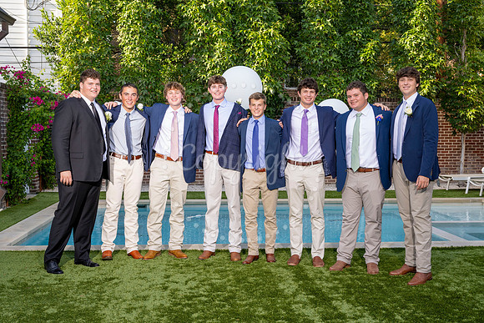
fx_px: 595
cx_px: 250
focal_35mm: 44
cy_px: 160
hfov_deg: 44.3
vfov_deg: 30.4
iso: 400
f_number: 8
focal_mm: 42
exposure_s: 1/100
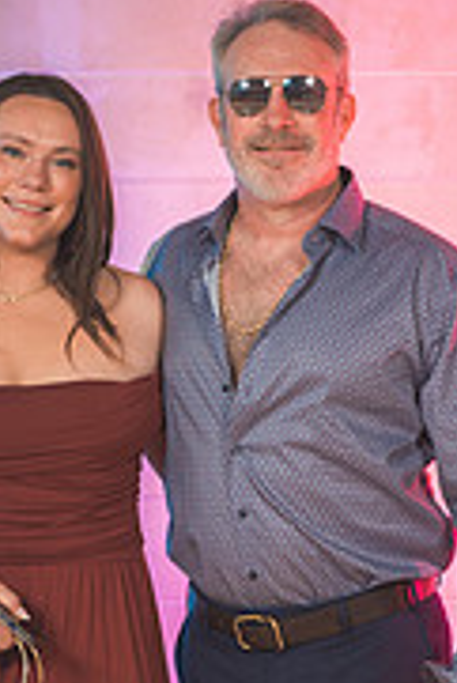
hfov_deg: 7.9
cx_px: 170
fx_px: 3307
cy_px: 566
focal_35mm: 174
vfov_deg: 11.7
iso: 100
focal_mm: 70
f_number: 5
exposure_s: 1/250
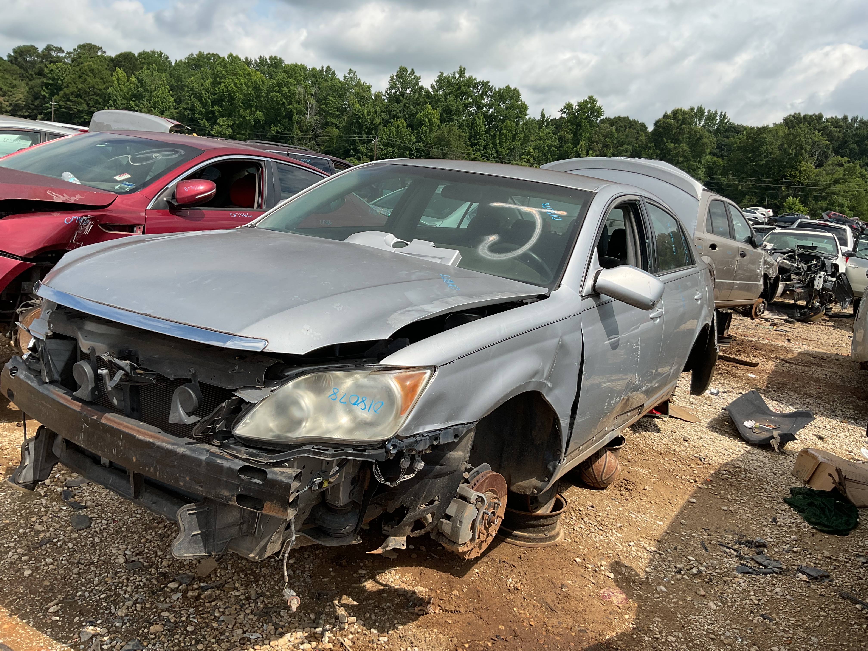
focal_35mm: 29
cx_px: 434
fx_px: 727
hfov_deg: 61.7
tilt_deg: -11.5
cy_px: 326
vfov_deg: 48.2
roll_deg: -5.8
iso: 16
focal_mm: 3
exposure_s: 1/1984
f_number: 1.8
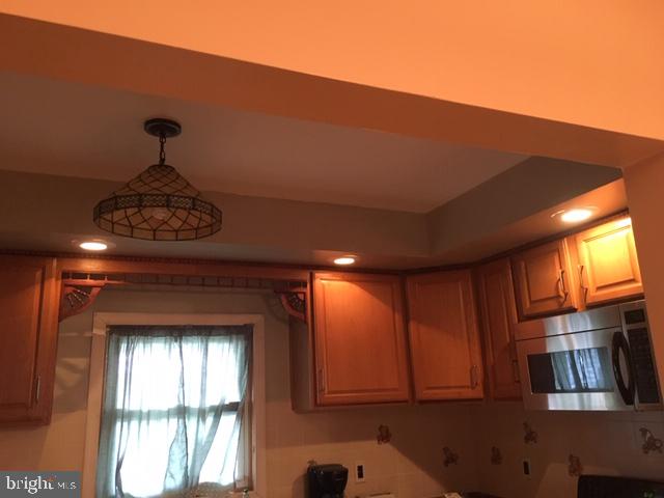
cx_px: 332
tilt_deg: +14.6
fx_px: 556
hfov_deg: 61.7
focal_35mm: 29
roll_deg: +2.6
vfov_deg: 48.2
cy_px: 249
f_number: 2.2
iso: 160
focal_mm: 4.15
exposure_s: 1/30
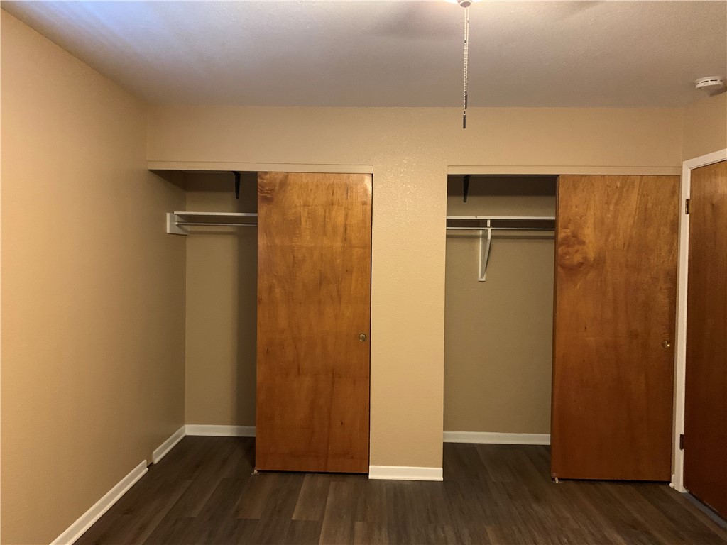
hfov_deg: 67.3
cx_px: 364
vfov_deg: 53.1
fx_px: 546
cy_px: 272
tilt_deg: -1.6
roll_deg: -1.3
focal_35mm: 26
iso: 640
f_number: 1.8
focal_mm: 4.25
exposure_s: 1/30
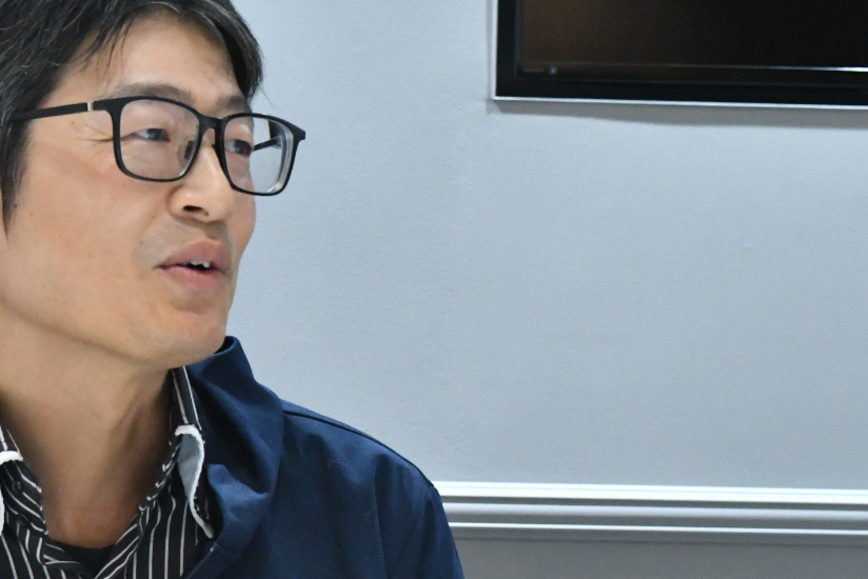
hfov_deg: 18.1
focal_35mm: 112
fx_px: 2701
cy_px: 458
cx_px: 204
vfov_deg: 12.2
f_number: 8
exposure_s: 1/125
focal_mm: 38
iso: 8000
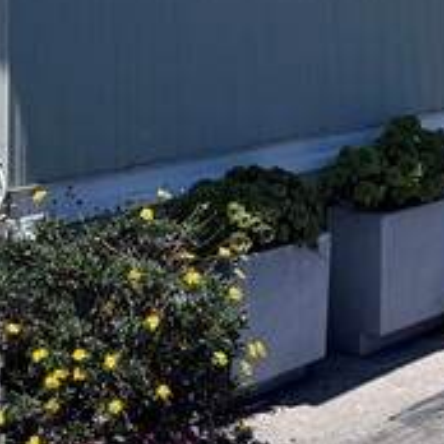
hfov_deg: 13.7
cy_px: -100
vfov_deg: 13.5
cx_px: 482
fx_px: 1814
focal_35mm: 125
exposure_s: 1/4950
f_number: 1.78
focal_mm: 6.76
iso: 80
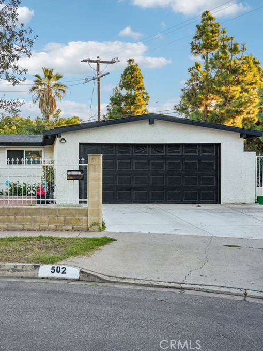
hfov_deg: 31.2
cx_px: 43
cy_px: 176
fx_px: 456
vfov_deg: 42.1
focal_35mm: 45
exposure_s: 1/80
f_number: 8
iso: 160
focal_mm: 31
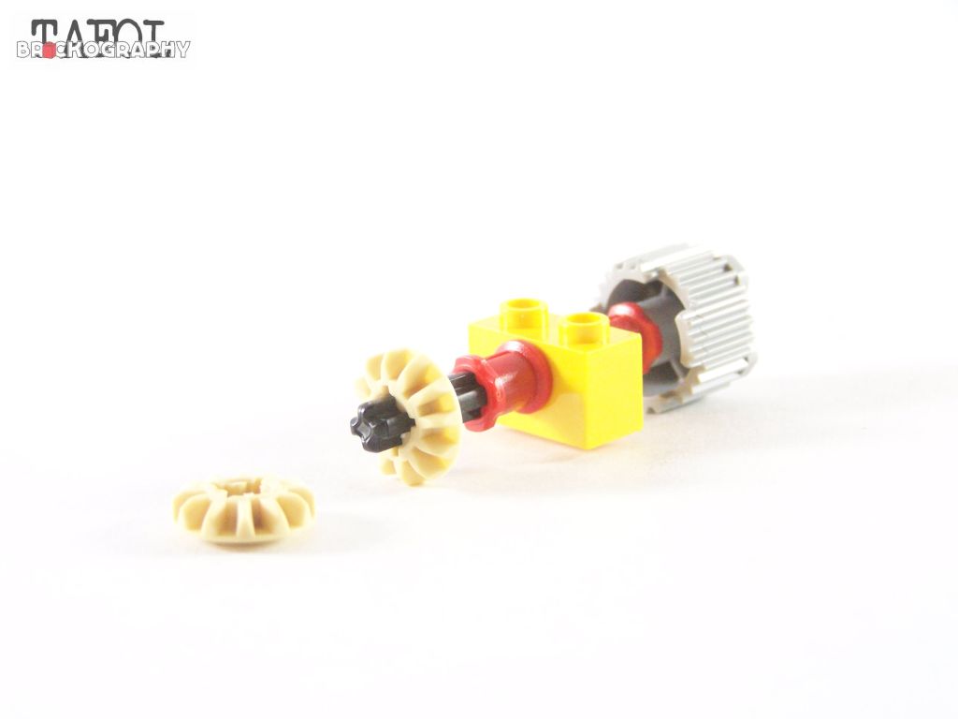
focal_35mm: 94
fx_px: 2601
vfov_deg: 15.7
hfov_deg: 20.9
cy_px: 360
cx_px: 479
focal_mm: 15.6
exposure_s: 1/45
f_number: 3.2
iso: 400
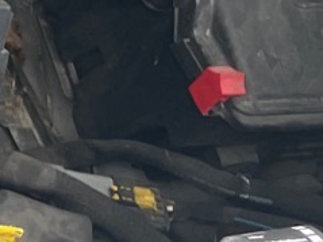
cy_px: -258
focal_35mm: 196
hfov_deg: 8.1
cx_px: -754
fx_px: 1828
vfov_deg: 7.3
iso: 32
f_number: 1.6
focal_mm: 4.2
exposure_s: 1/121
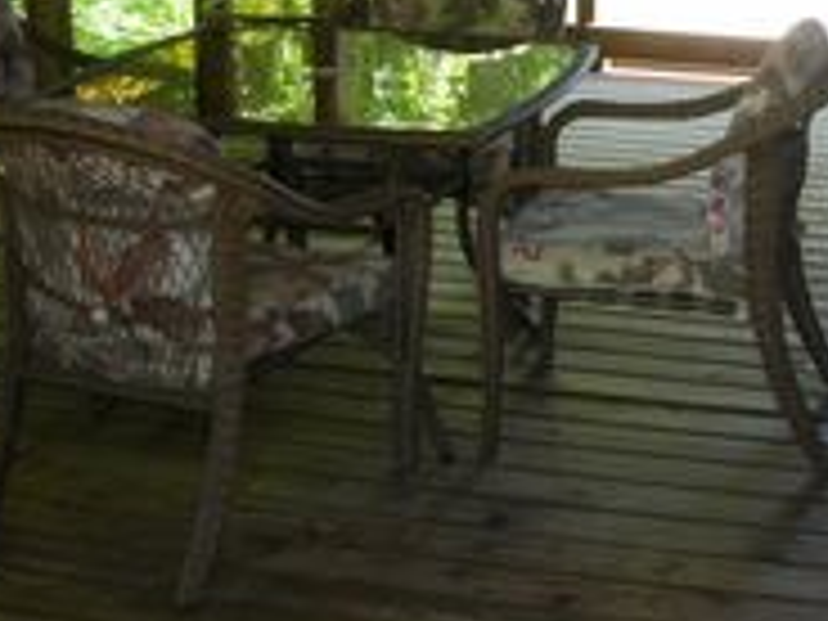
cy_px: 130
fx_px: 1818
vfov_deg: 19.2
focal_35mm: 76
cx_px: 544
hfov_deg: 25.5
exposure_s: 1/30
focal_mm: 6.3
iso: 58
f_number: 3.2
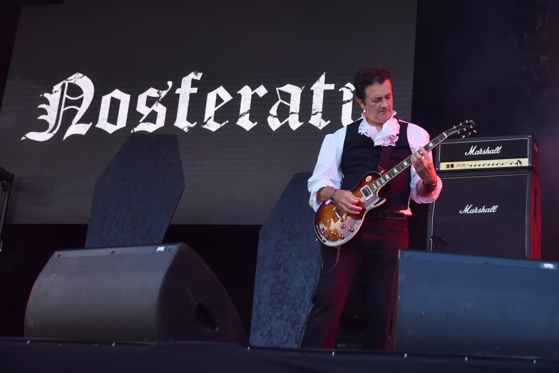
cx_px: 280
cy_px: 186
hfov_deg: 41.1
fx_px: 745
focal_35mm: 48
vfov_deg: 28.1
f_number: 2.8
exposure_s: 1/1600
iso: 400
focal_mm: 32
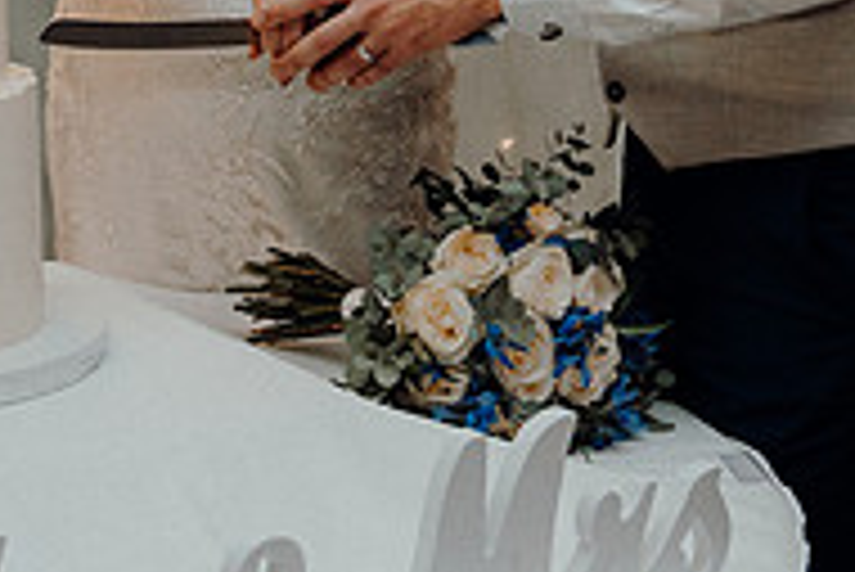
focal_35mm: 113
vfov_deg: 11.9
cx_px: 72
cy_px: -106
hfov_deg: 17.8
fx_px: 2686
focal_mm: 37
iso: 2500
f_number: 3.5
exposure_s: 1/200
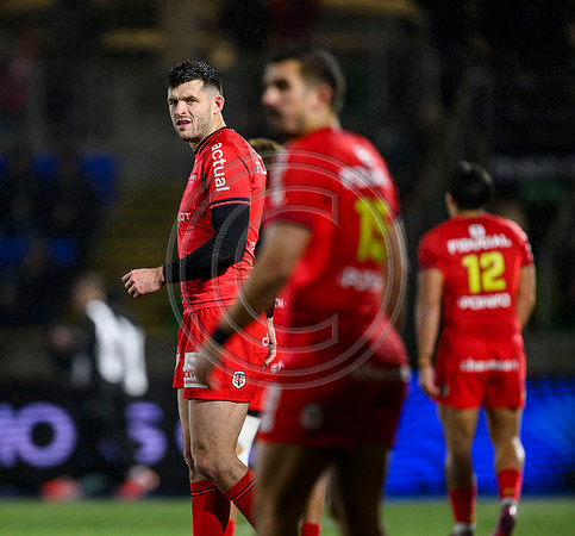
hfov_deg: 3.4
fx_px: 9652
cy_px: 271
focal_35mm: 531
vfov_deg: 3.2
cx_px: 197
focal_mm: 400
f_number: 3.2
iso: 5000
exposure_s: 1/2000
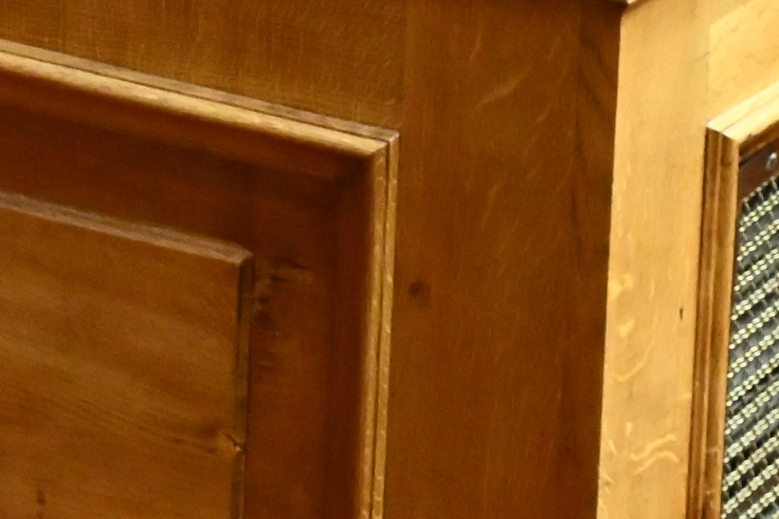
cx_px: -338
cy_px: 860
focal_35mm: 640
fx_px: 13846
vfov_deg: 2.1
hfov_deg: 3.2
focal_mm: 120
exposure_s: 1/250
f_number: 5.6
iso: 5000
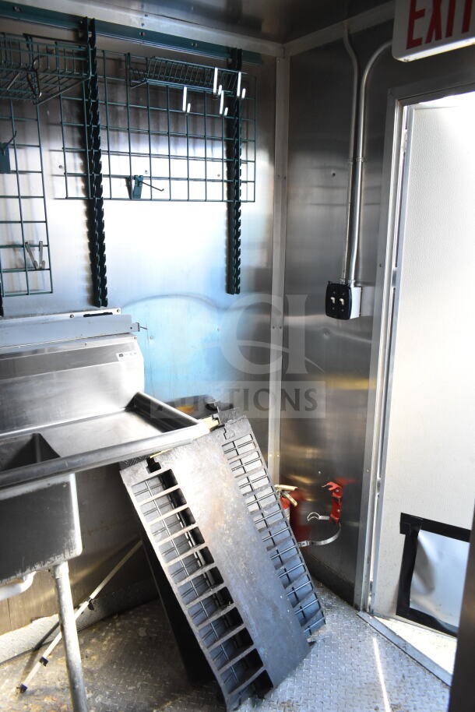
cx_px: 238
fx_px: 534
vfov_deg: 67.4
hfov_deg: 48.0
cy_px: 356
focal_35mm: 27
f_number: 4.5
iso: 1600
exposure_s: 1/80
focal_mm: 18
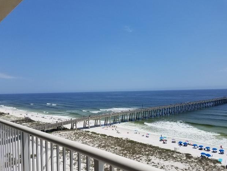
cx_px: 117
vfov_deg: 49.8
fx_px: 184
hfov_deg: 63.4
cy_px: 88
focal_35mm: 28
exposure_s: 1/5120
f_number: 1.7
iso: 50
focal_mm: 4.25
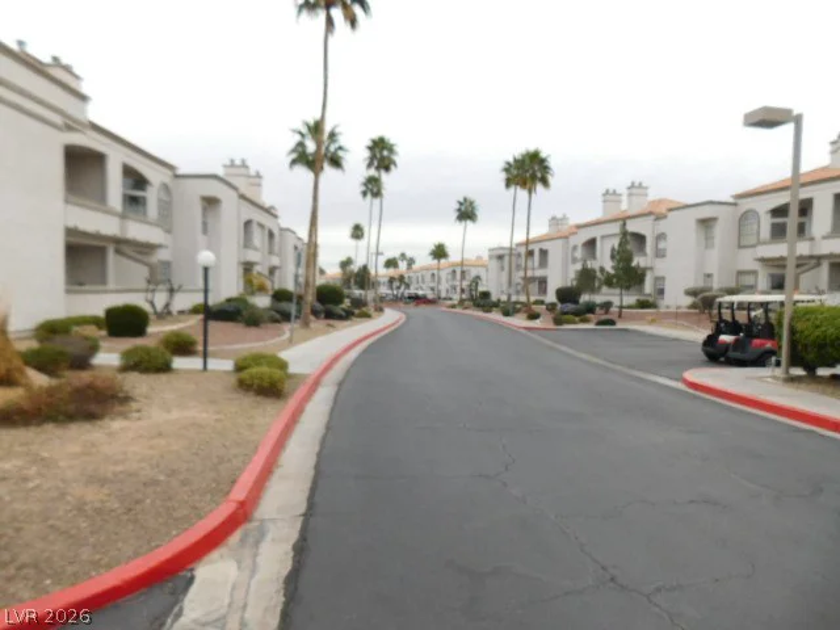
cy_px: 315
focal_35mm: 23
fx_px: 558
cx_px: 420
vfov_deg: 58.9
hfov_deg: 73.9
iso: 125
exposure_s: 1/640
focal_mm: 4
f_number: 3
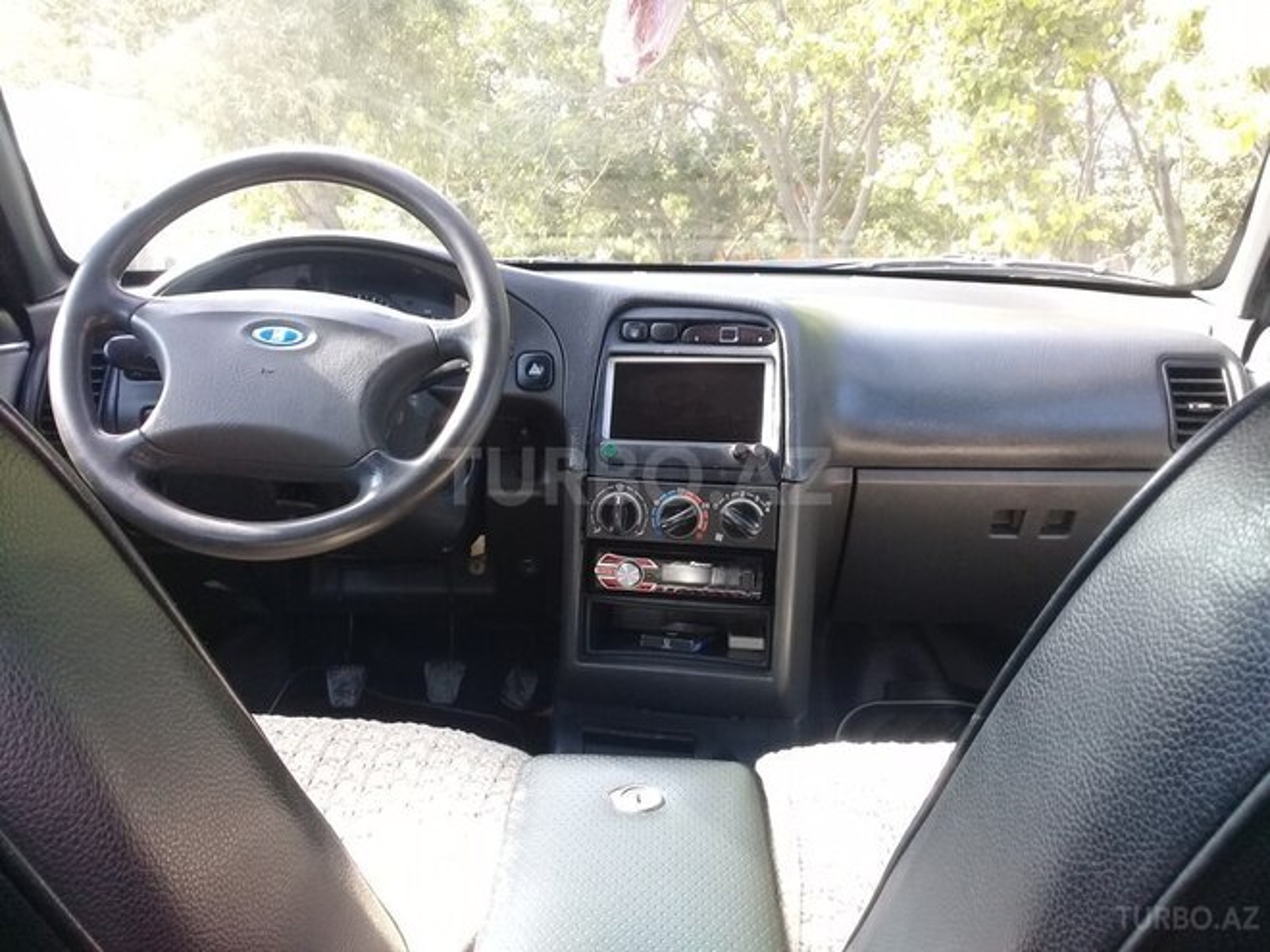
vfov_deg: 45.4
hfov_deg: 58.4
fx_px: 1137
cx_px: 635
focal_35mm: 31
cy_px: 476
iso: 64
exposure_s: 1/50
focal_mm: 3.3
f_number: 2.2
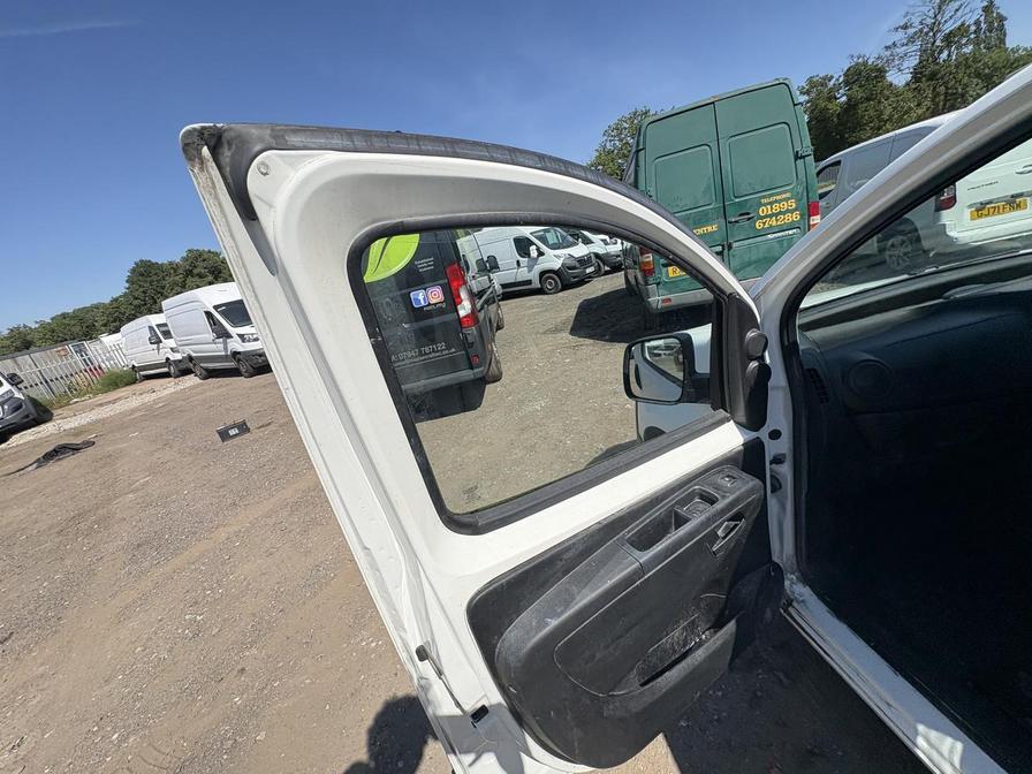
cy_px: 387
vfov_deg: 85.7
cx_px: 516
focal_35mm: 14
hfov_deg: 102.1
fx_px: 417
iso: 40
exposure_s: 1/1395
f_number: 2.2
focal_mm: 2.22
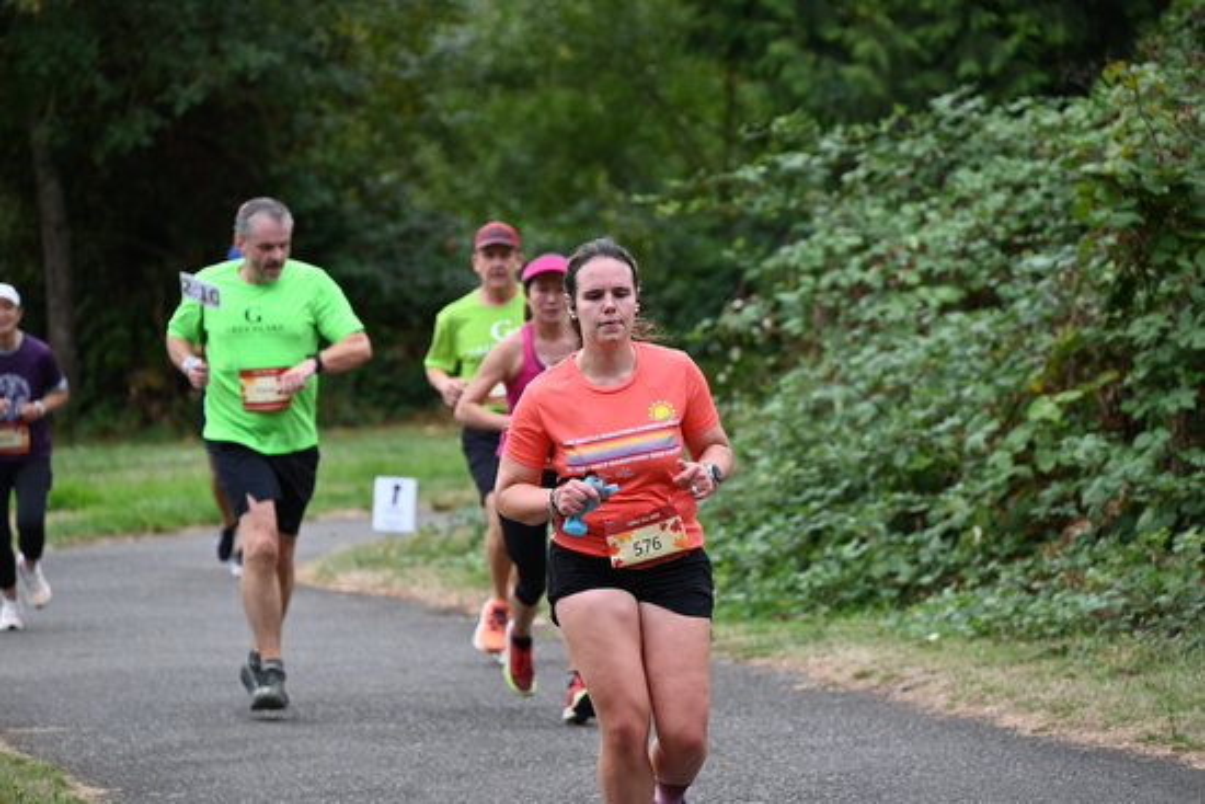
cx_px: 602
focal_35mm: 200
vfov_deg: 6.9
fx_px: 6696
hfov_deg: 10.3
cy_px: 402
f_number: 6.3
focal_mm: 200
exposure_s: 1/320
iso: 400
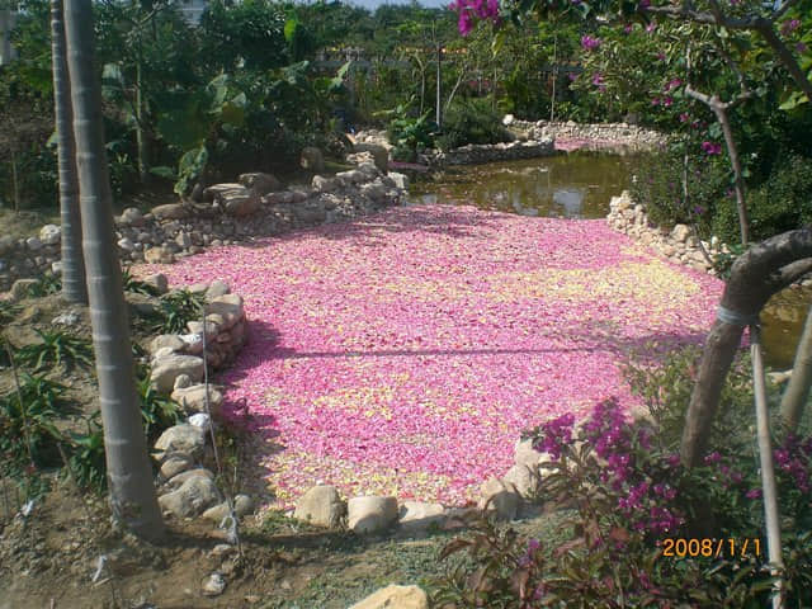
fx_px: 891
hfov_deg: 49.0
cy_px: 304
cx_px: 406
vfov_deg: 37.7
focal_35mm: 38
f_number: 4.4
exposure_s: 1/500
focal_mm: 6.3
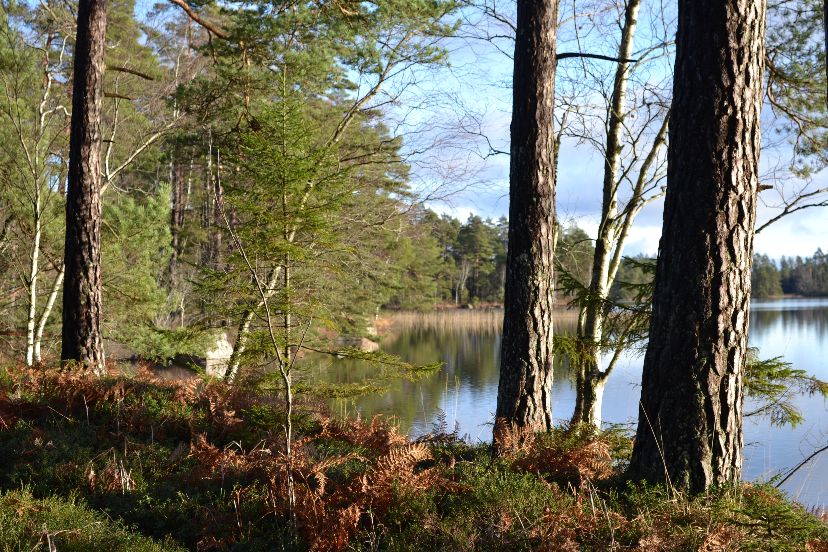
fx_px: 1587
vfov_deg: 19.7
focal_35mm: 69
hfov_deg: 29.2
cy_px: 276
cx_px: 414
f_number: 5.6
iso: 100
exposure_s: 1/125
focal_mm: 46
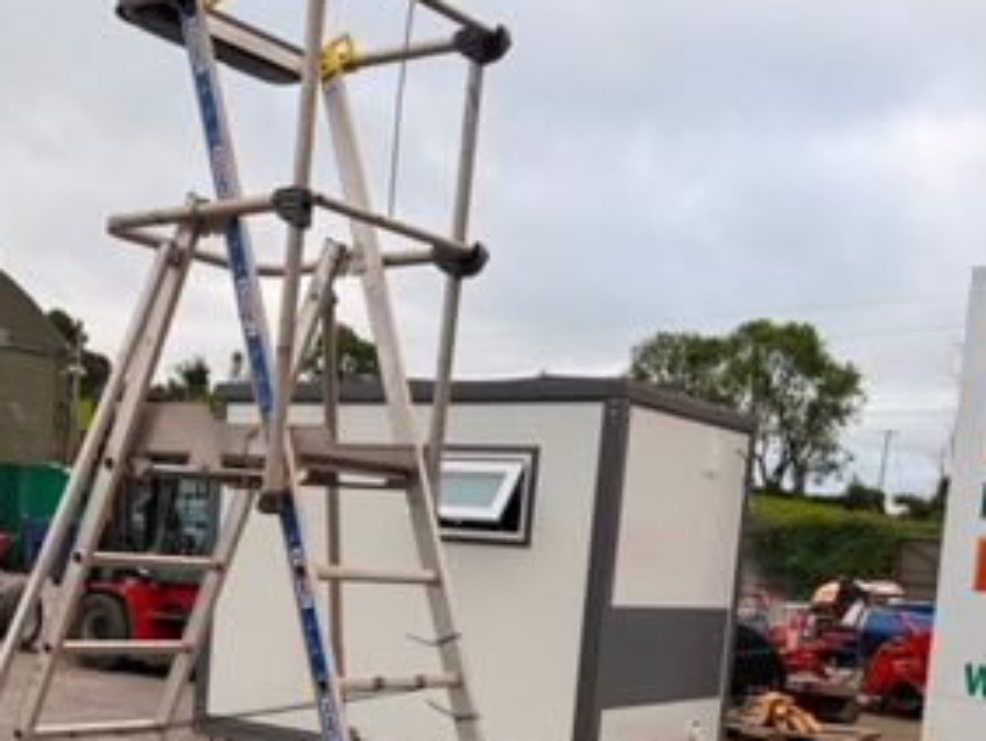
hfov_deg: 36.8
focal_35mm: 51
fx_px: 1454
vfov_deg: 27.6
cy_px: 657
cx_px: 280
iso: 80
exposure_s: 1/1689
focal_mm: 6.76
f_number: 1.78
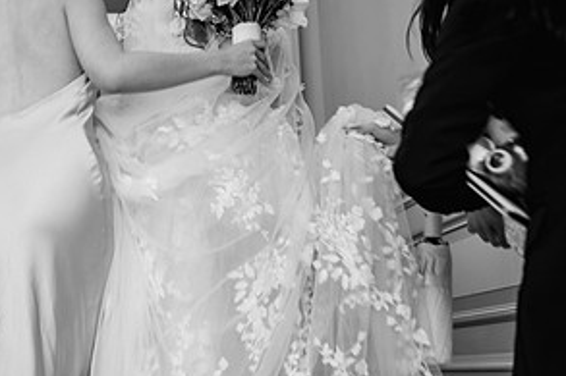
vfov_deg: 24.1
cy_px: 125
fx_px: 880
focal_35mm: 56
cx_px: 132
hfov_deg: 34.8
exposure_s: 1/40
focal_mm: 28
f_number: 2.8
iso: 100
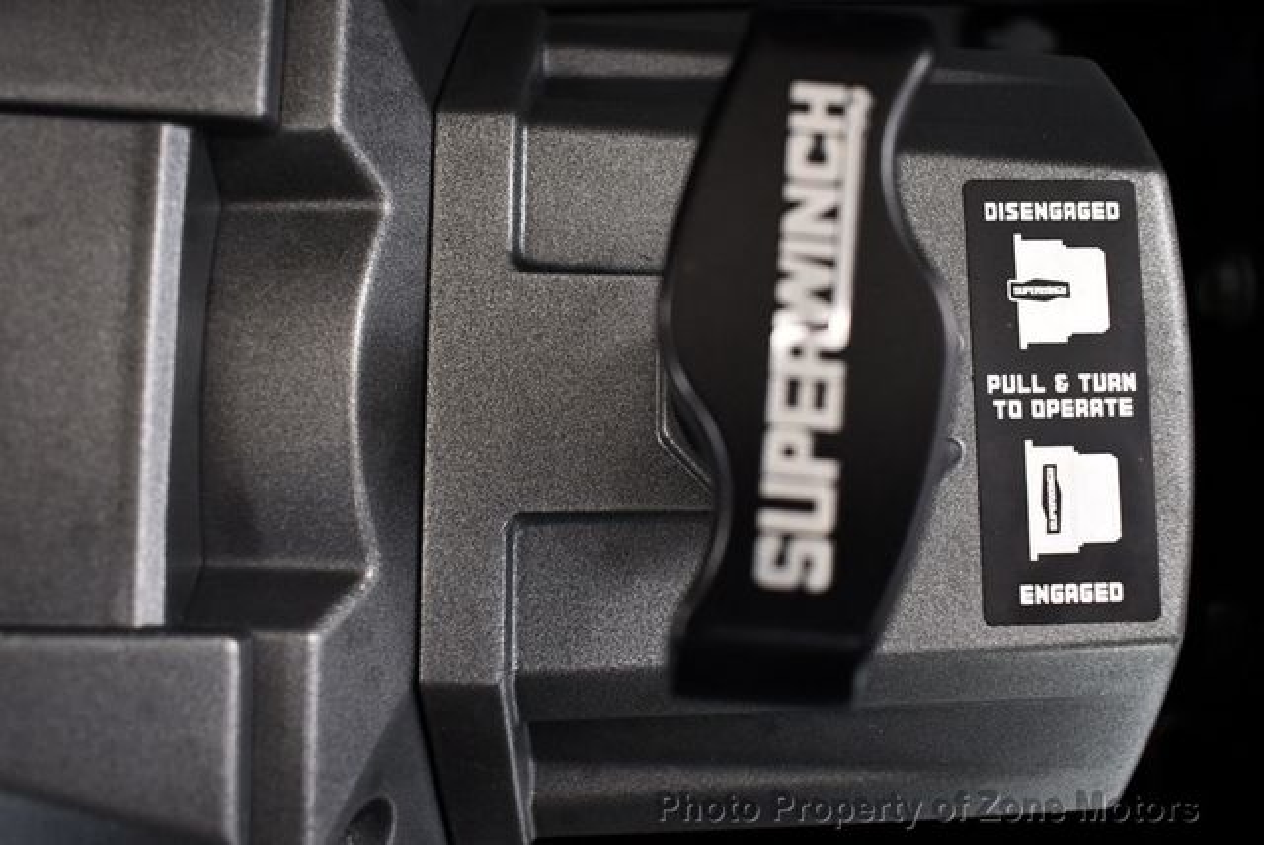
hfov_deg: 53.1
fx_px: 1265
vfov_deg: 36.9
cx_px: 632
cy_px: 422
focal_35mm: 36
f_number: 3.5
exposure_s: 1/125
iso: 1400
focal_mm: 18
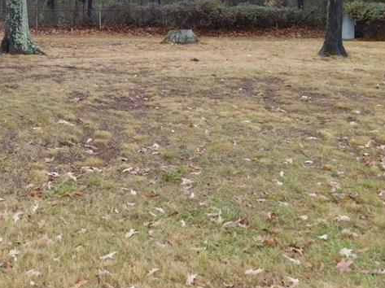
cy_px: 19
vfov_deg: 21.9
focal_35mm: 65
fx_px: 722
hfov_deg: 29.0
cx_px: 63
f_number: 3.2
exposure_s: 1/125
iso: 125
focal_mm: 5.3
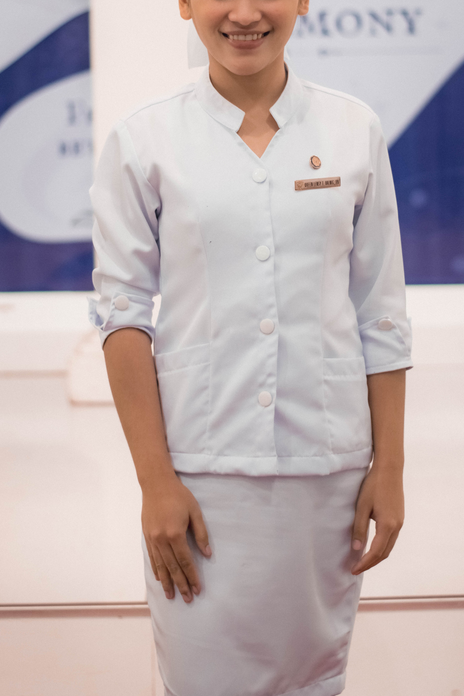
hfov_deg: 12.7
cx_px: 265
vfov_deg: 18.8
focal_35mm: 108
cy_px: 196
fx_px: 2088
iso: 400
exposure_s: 1/160
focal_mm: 50
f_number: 1.8
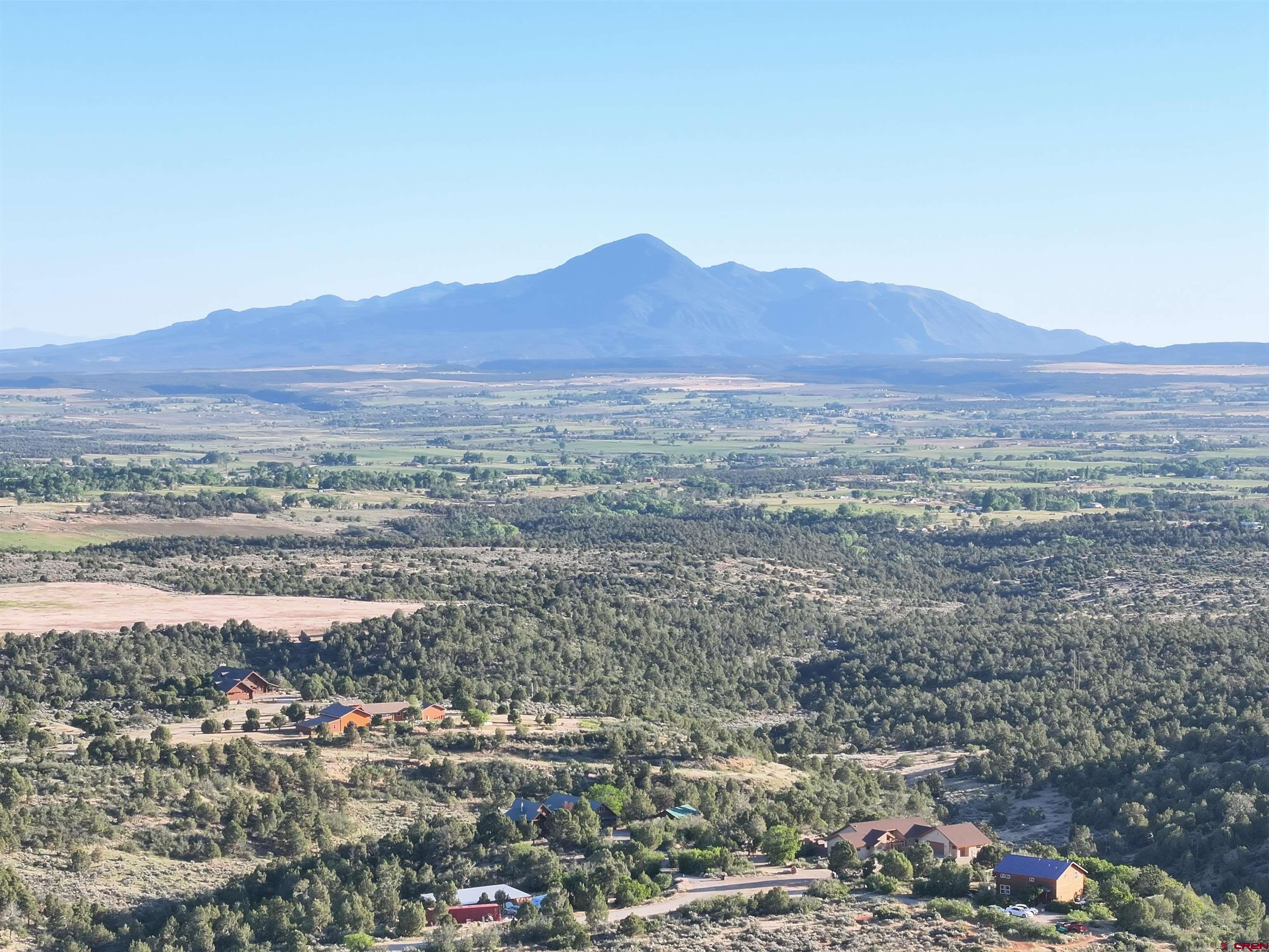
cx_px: 634
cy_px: 476
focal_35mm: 70
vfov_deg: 21.0
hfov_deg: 27.8
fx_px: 2566
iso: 210
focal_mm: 19.4
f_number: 2.8
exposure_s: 1/1000
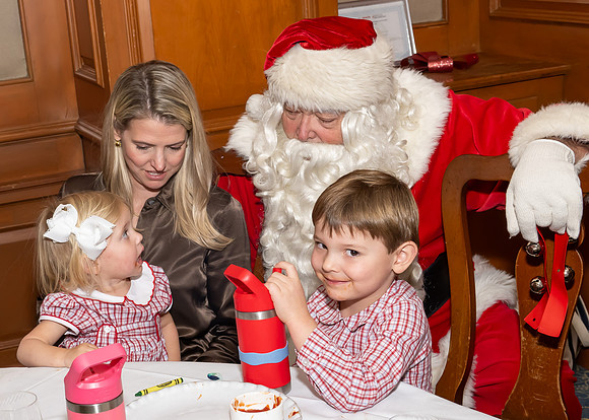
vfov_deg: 23.5
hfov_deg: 32.2
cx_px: 198
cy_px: 216
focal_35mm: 60
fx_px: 1010
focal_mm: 31
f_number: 7.1
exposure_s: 1/250
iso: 800
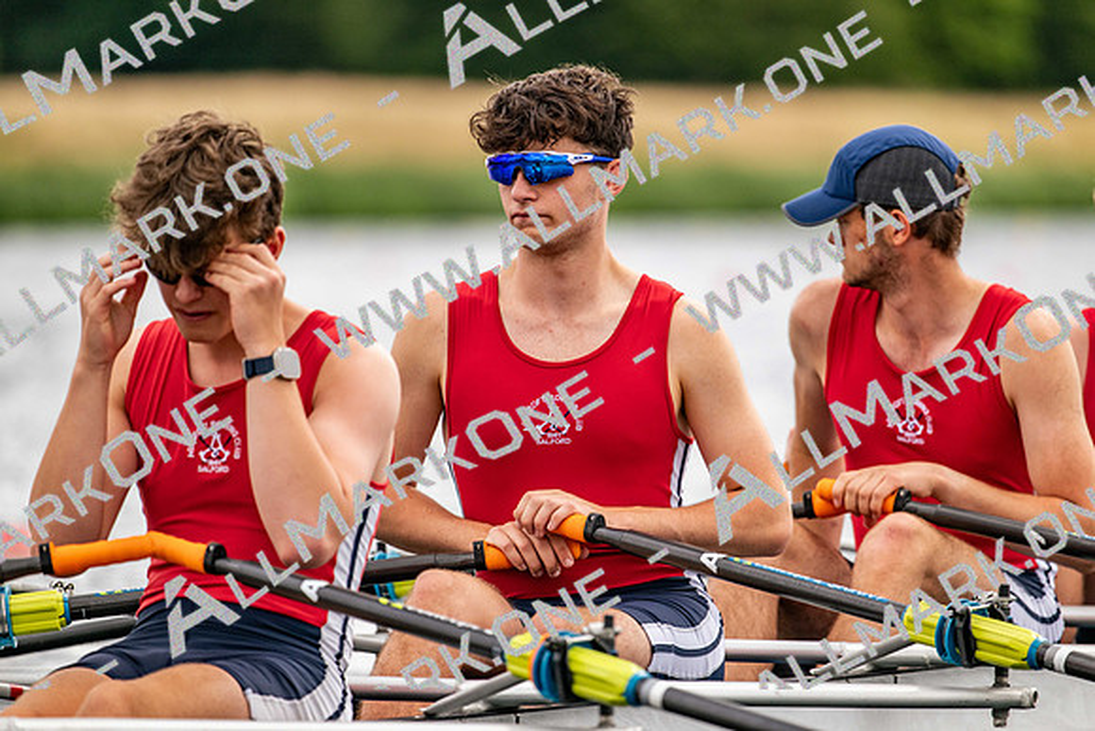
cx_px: 548
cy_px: 366
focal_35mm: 400
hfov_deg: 5.2
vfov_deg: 3.4
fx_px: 12169
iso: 500
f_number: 4.5
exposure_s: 1/2500
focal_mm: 400
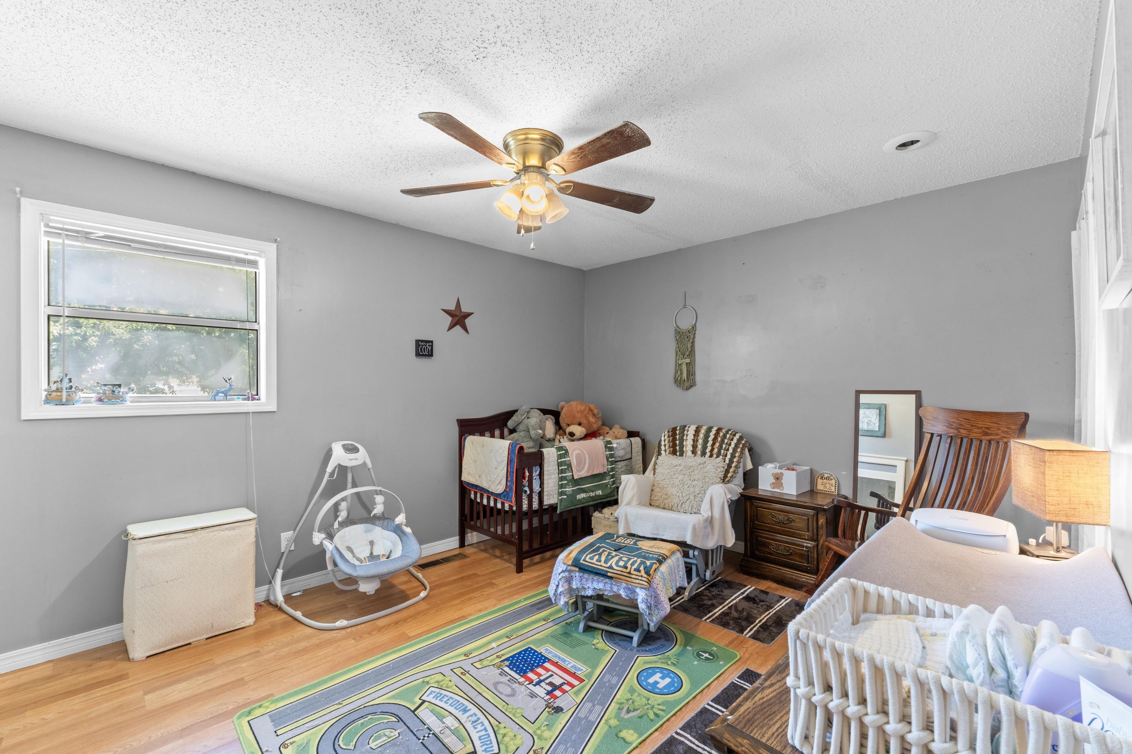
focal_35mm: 15
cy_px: 377
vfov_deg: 77.3
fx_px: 472
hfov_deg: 100.4
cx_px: 566
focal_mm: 10
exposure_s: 1.6
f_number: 8
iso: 400
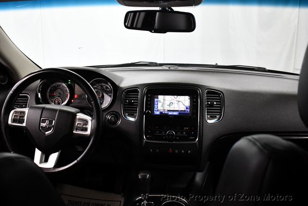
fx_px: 308
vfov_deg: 36.9
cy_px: 103
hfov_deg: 53.1
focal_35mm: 36
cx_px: 154
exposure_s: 1/125
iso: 2200
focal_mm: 18
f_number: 3.5
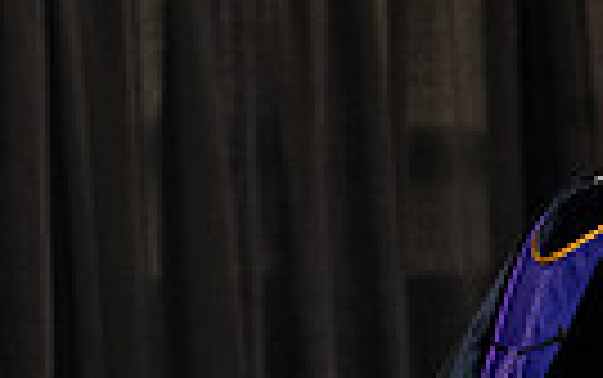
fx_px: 5066
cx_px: 1224
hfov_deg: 6.6
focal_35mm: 308
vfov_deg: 4.3
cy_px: 421
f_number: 5
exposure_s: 1/200
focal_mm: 70
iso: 2500
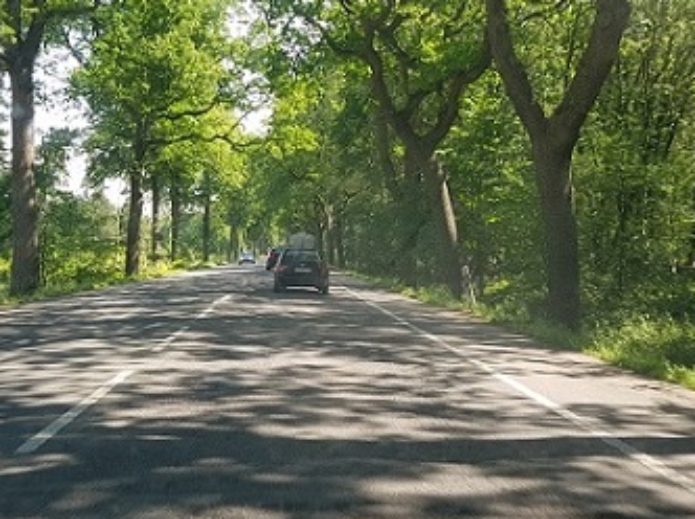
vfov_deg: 30.8
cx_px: 295
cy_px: 244
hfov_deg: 40.4
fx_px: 942
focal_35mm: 47
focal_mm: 4.2
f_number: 1.7
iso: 40
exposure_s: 1/359
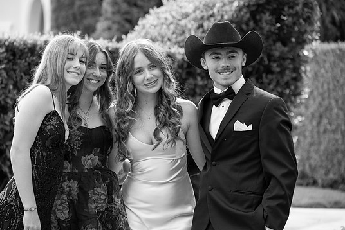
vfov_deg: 7.5
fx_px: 1764
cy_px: 121
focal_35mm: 184
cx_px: 161
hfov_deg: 11.2
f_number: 6.3
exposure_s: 1/800
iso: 1250
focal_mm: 170
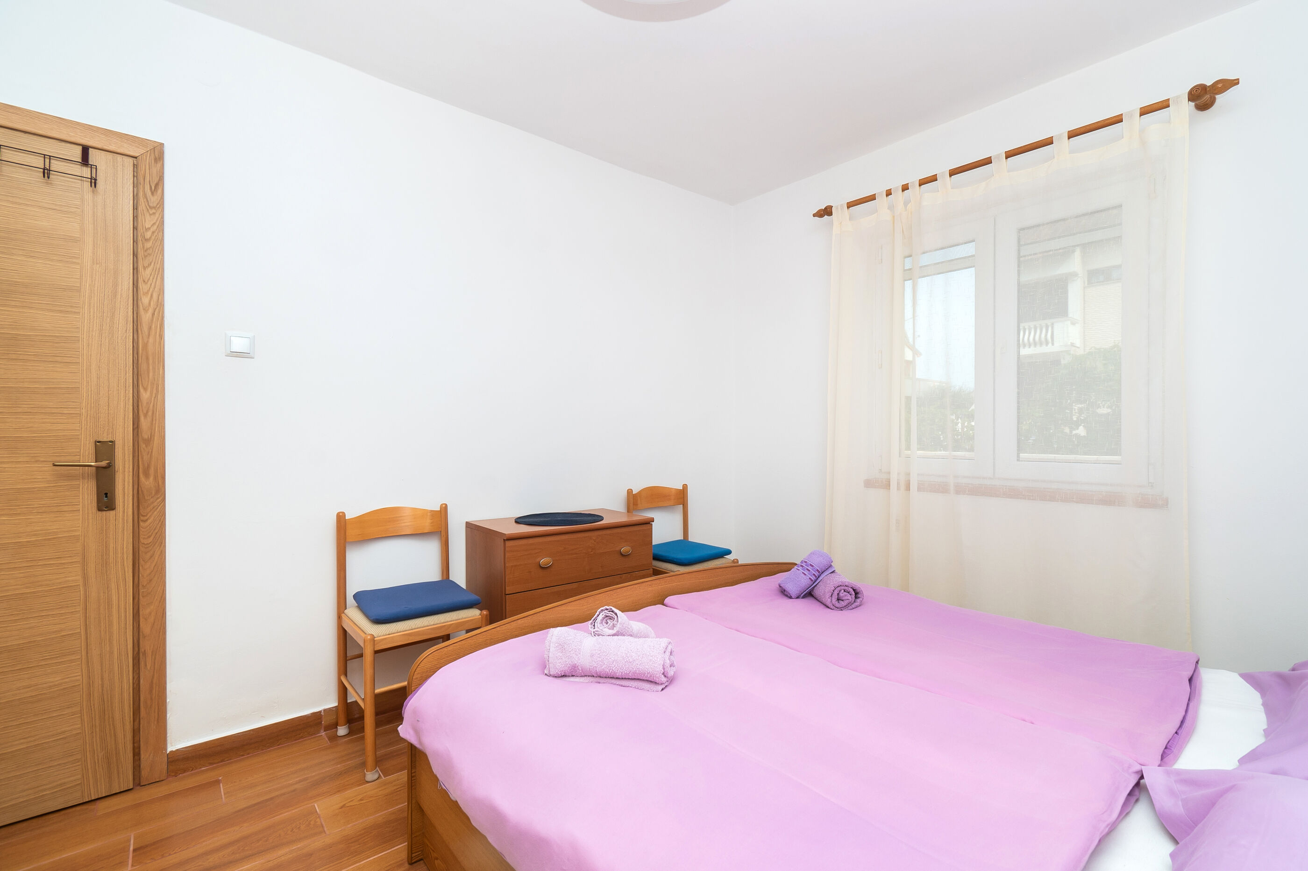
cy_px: 436
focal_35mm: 15
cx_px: 654
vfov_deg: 77.3
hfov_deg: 100.4
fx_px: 545
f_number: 8
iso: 160
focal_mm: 10
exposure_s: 1/200
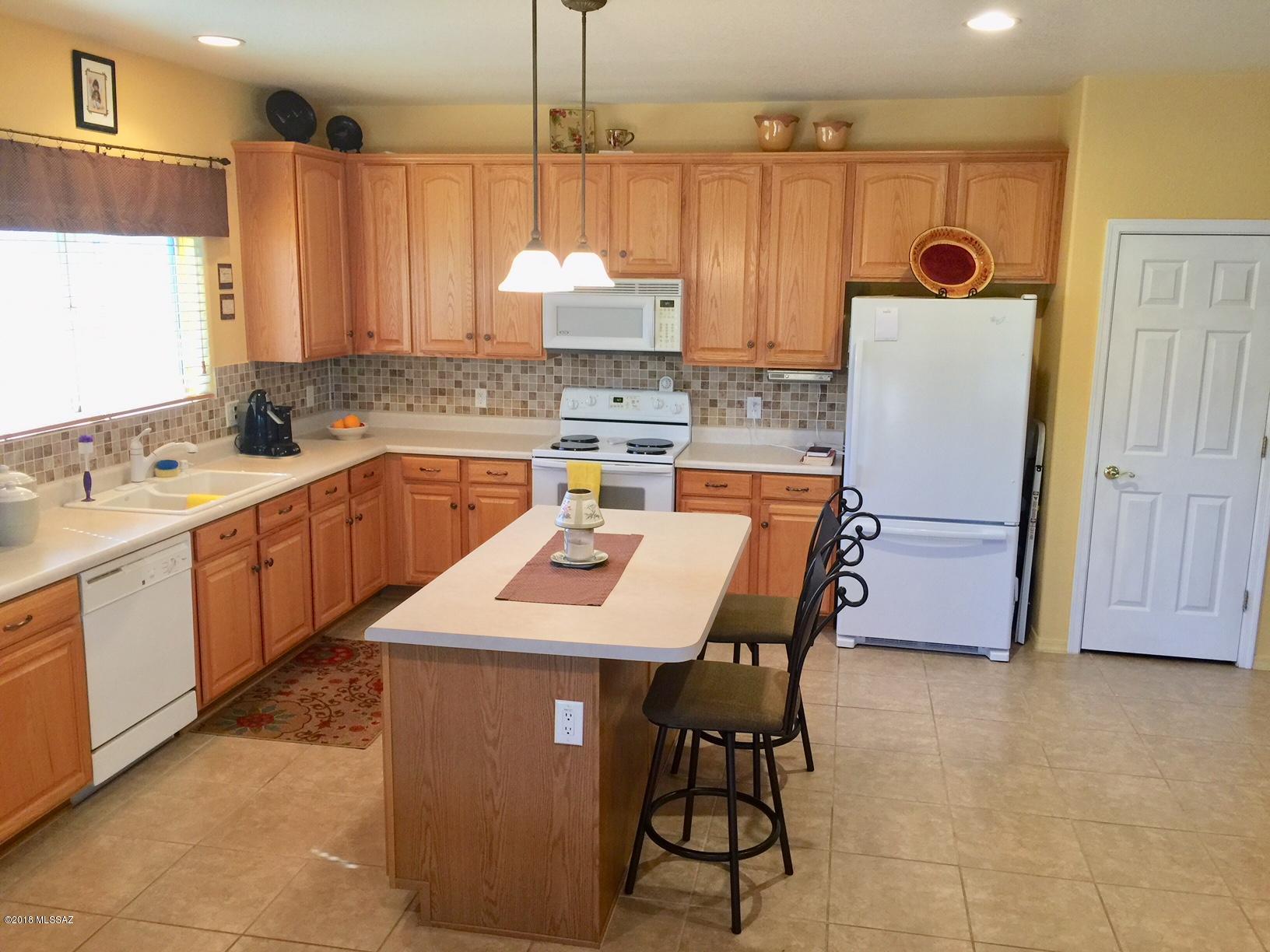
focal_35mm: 29
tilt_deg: -9.5
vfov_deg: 48.2
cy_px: 476
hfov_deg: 61.7
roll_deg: -1.3
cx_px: 635
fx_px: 1064
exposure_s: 1/15
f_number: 2.2
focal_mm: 4.15
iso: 64
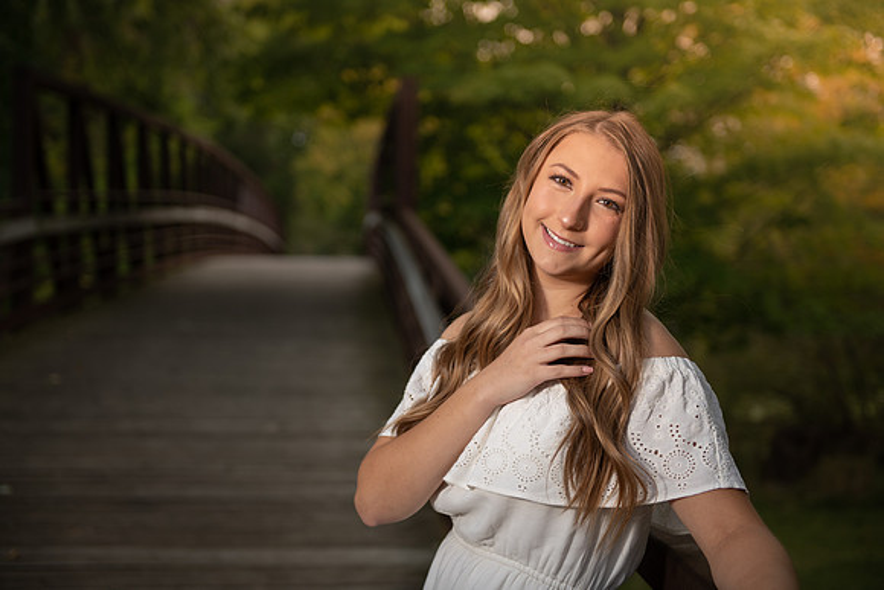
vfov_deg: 24.2
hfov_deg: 35.6
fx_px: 1375
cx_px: 442
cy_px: 295
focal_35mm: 56
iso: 100
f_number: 2.8
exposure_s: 1/250
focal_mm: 56
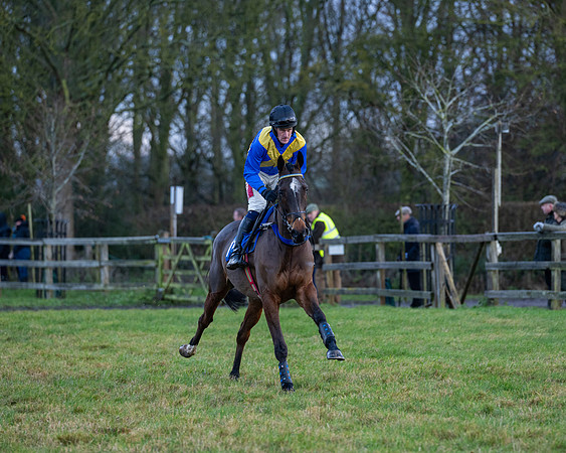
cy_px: 226
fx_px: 3772
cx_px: 293
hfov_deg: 8.6
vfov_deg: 6.9
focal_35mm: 225
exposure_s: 1/500
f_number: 4
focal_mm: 200
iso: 800
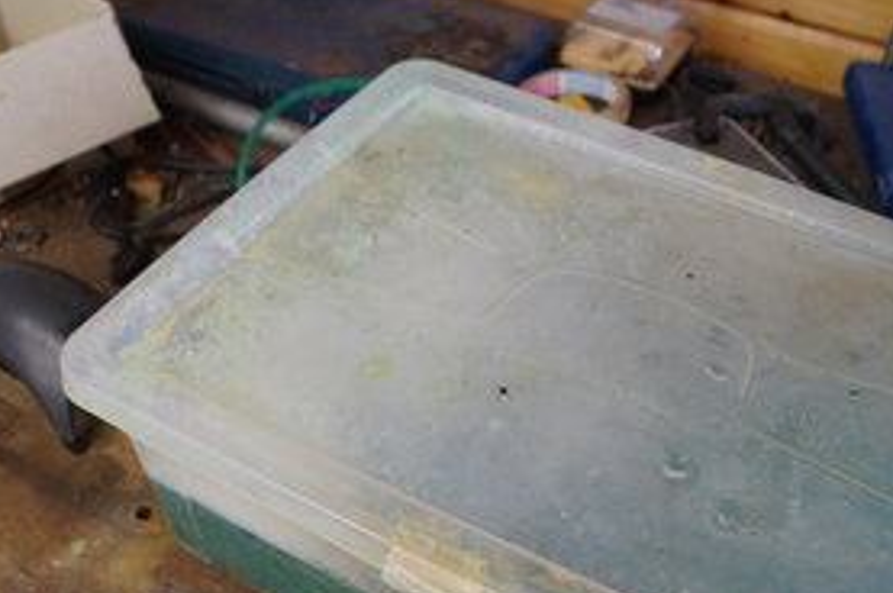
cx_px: 406
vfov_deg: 33.8
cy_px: 396
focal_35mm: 39
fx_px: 966
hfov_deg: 49.5
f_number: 4
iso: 1250
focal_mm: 18
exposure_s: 1/160
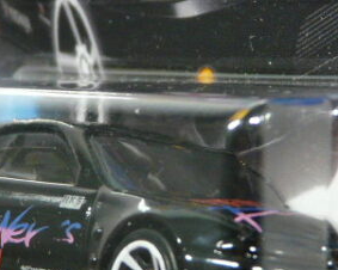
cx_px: 142
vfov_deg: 6.6
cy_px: 145
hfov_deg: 8.3
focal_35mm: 234
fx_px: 2339
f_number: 3.2
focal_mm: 11.7
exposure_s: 1/50
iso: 200
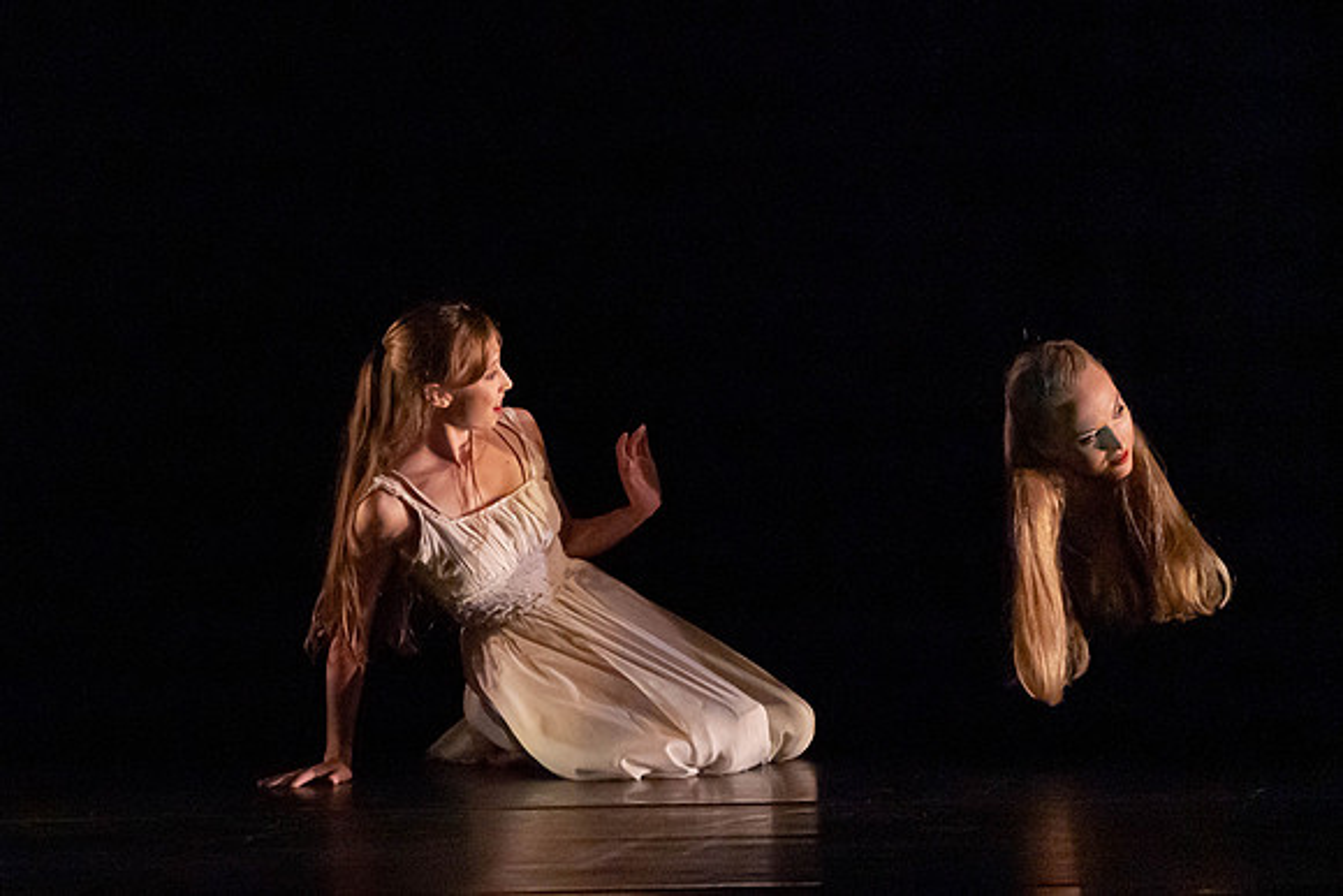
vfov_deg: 2.4
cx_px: 367
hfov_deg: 3.5
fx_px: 21699
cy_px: 392
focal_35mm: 582
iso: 6400
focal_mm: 400
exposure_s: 1/320
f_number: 5.6
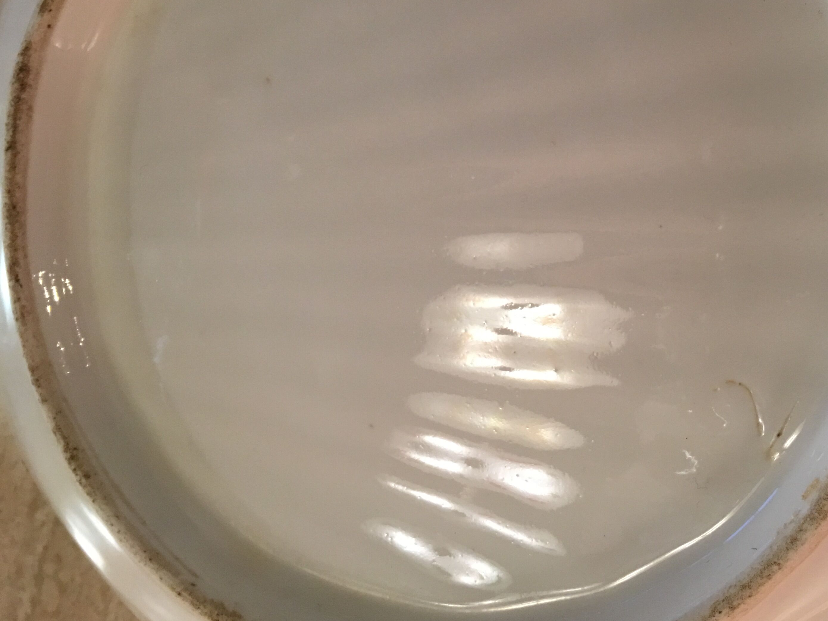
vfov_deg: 33.9
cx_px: 590
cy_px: 186
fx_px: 1005
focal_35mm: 42
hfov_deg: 43.7
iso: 80
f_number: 2.2
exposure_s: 1/17
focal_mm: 4.15
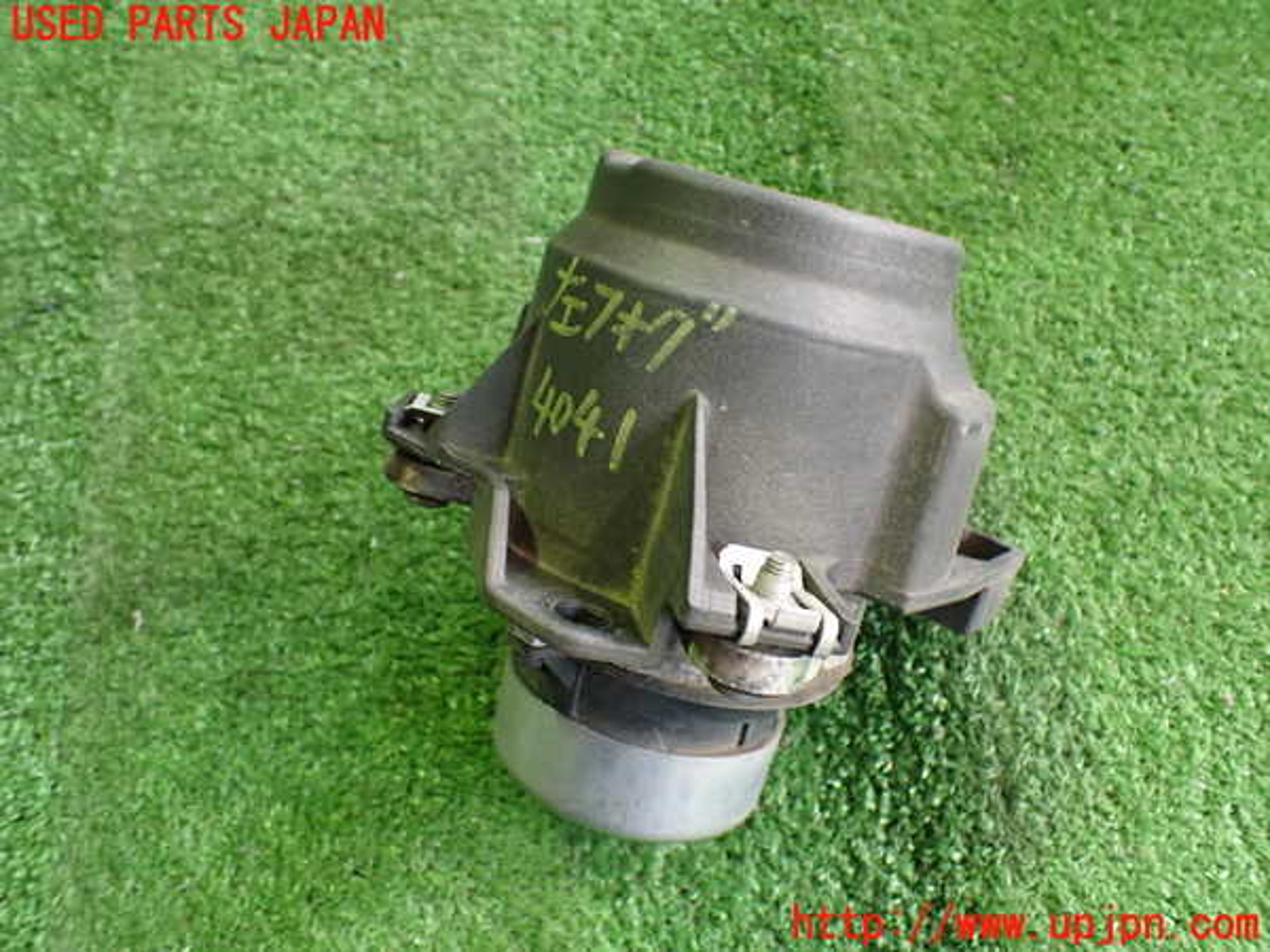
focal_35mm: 30
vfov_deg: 46.8
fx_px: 1101
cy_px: 476
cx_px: 635
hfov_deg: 60.0
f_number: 2.3
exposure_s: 1/60
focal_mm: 5.4
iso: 800
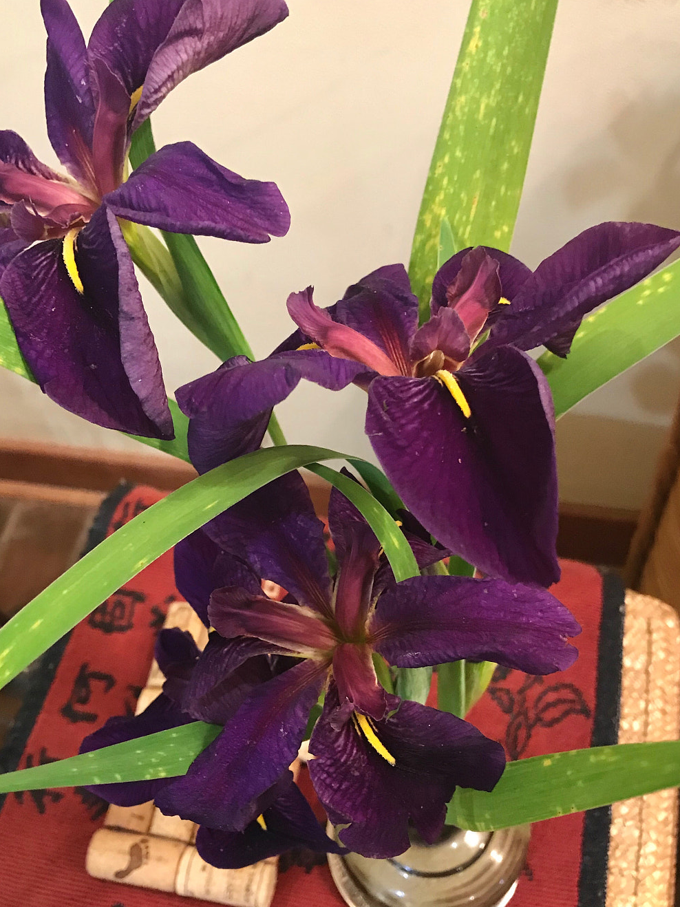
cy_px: 482
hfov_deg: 41.8
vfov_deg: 53.9
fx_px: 891
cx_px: 317
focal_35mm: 34
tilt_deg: -55.9
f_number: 1.8
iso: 100
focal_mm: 3.99
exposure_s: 1/12
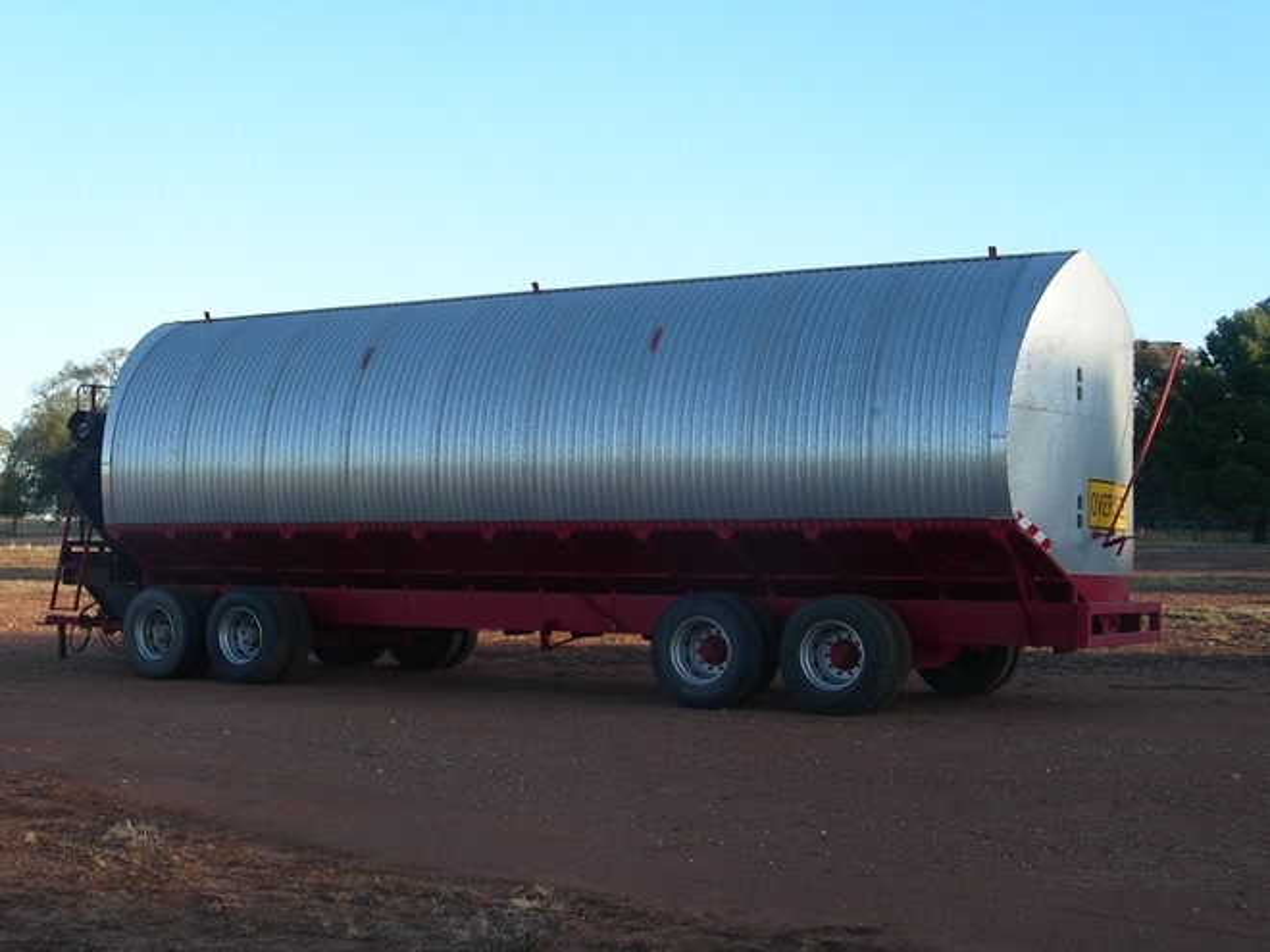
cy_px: 476
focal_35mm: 48
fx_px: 1761
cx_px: 635
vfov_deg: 30.3
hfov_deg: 39.7
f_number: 4
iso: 50
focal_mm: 8
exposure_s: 1/154
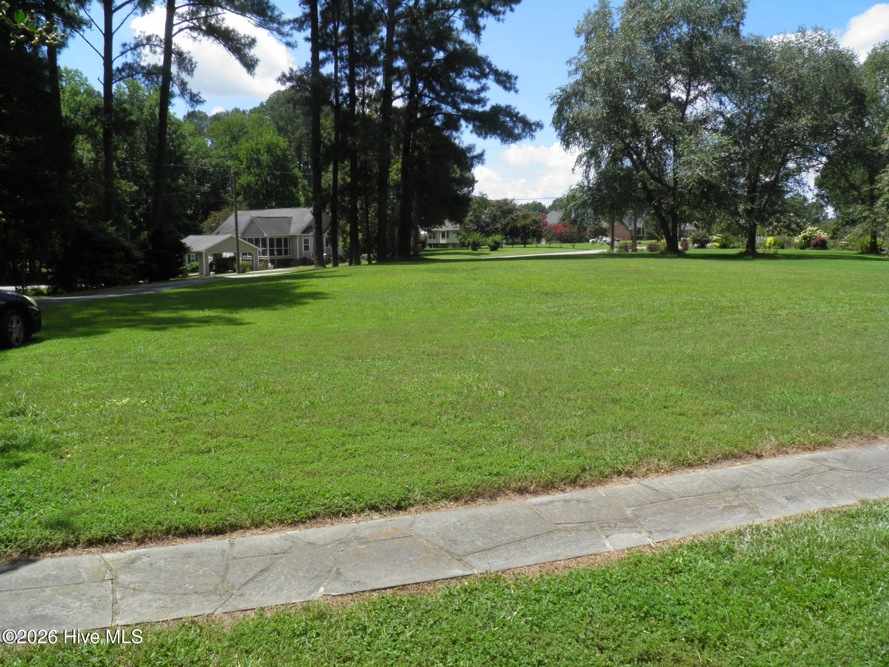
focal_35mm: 28
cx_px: 444
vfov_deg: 49.7
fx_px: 719
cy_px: 334
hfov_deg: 63.4
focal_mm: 4.9
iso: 50
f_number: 5.7
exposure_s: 1/200
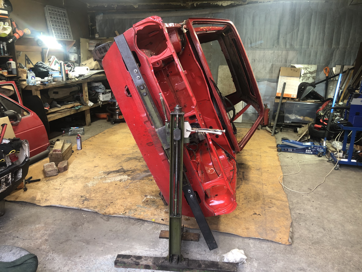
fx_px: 293
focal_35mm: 28
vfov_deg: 49.7
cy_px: 136
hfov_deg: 63.4
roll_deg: +0.0
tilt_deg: -14.8
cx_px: 181
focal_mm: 3.99
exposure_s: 1/20
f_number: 1.8
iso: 40
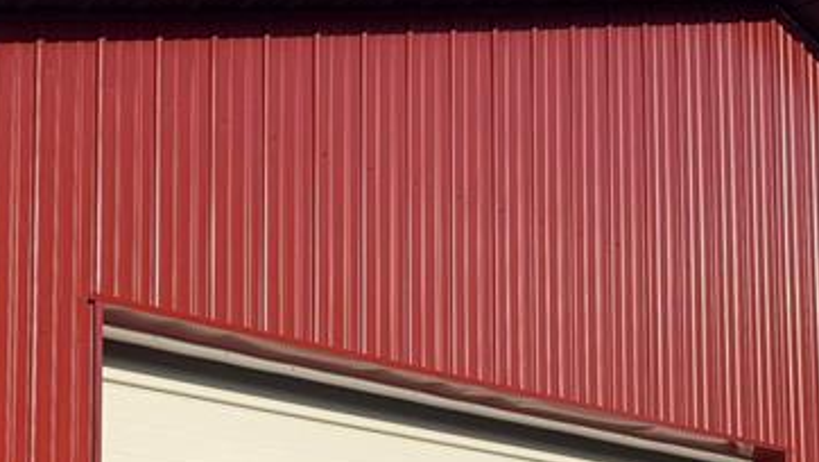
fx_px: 1608
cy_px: 602
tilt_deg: +9.0
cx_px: 367
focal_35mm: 74
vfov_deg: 15.5
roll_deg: +0.2
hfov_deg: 28.6
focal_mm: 6.76
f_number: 1.78
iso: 80
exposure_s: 1/3425
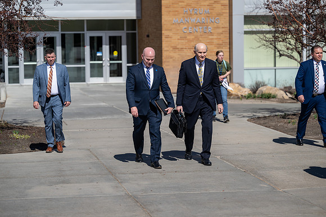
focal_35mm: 98
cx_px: 163
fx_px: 888
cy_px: 108
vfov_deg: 14.0
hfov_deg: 20.8
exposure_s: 1/3200
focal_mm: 98
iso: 100
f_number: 2.8
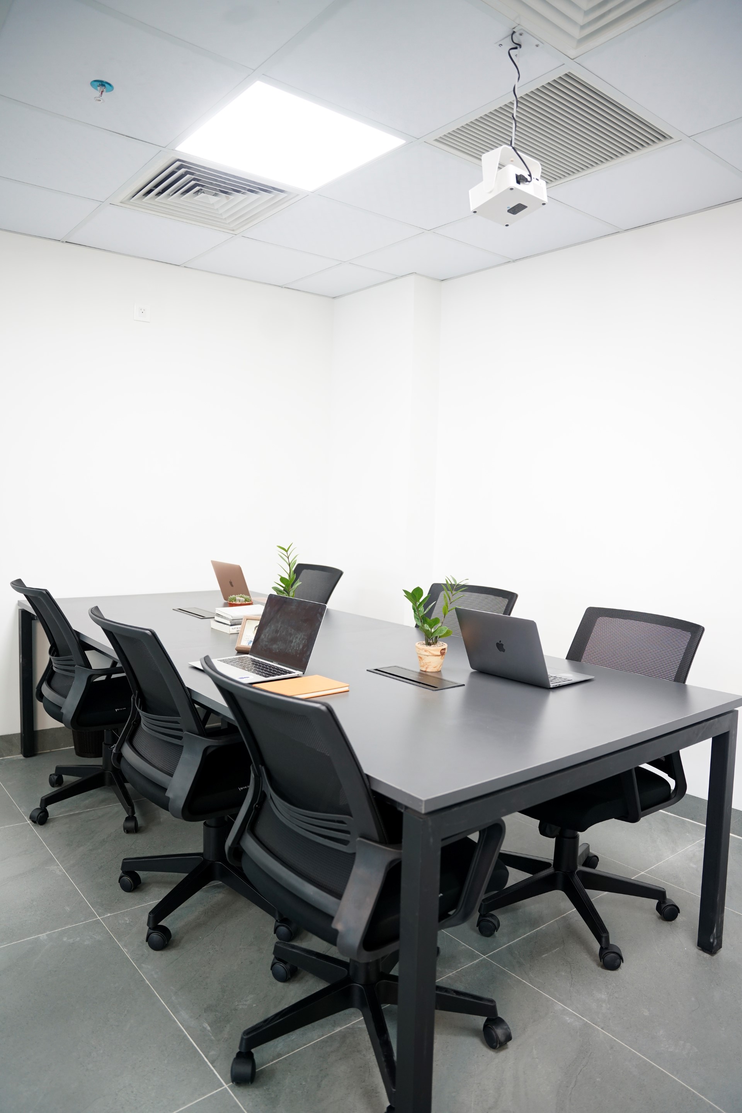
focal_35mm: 24
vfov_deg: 73.7
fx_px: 742
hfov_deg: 53.1
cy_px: 556
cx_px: 371
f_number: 2.8
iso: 500
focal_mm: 24
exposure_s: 1/80
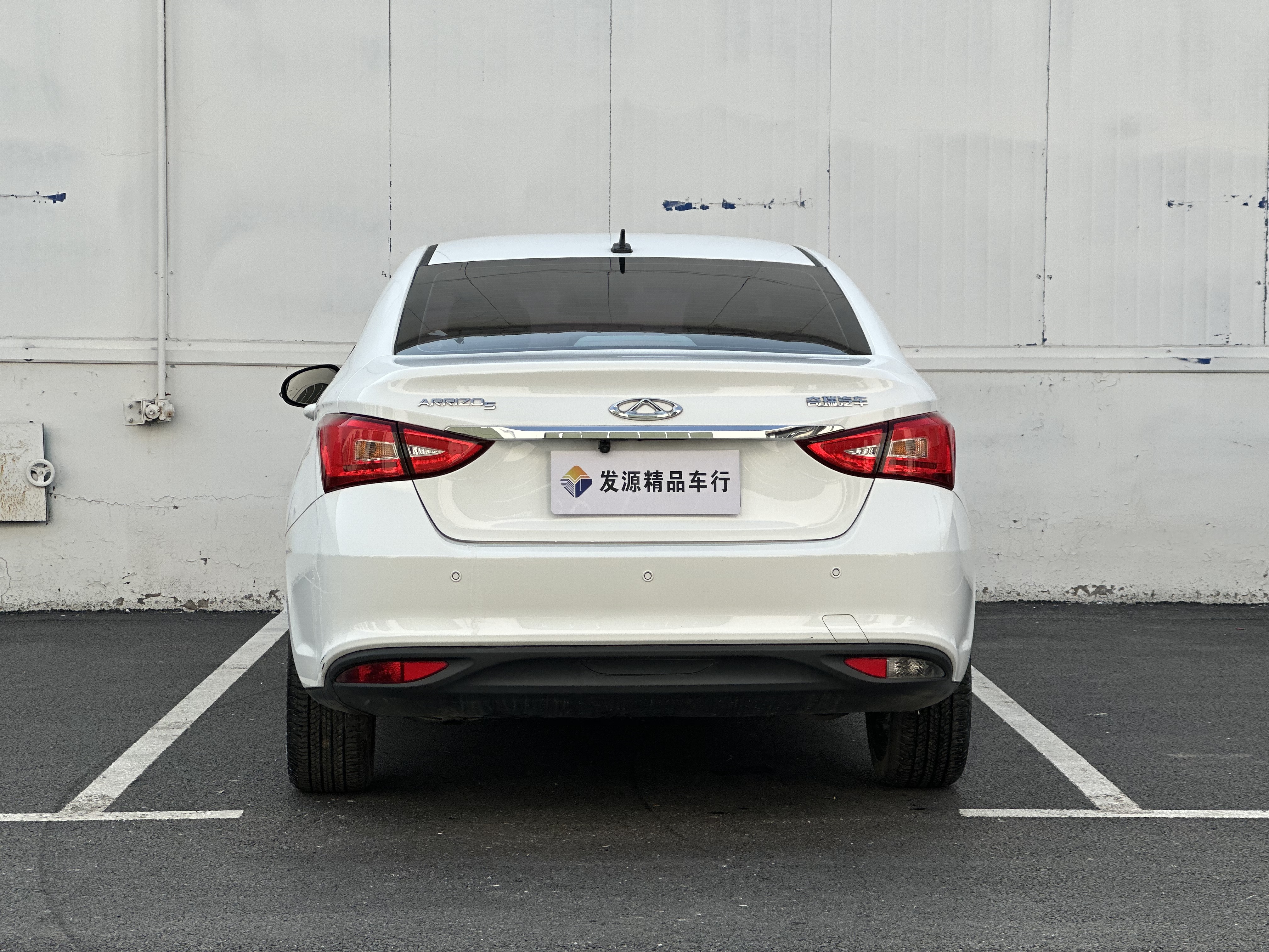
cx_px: 634
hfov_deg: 25.3
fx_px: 2823
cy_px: 476
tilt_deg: -2.3
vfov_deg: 19.1
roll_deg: -0.5
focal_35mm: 77
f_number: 2.8
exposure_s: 1/544
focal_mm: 9
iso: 32
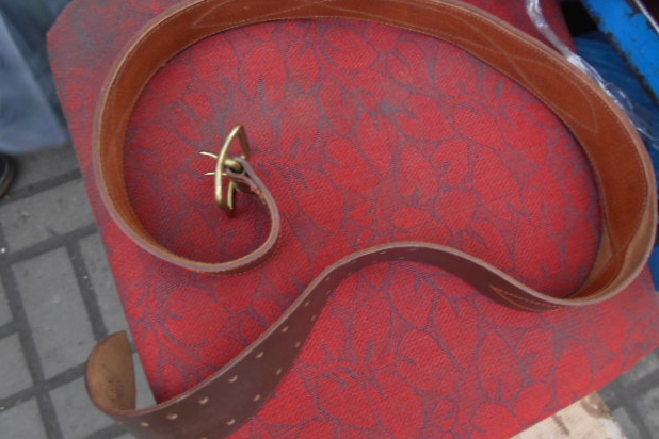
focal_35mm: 28
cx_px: 339
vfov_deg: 46.4
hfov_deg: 65.5
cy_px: 204
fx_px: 513
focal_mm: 4.6
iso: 160
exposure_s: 1/30
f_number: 3.2
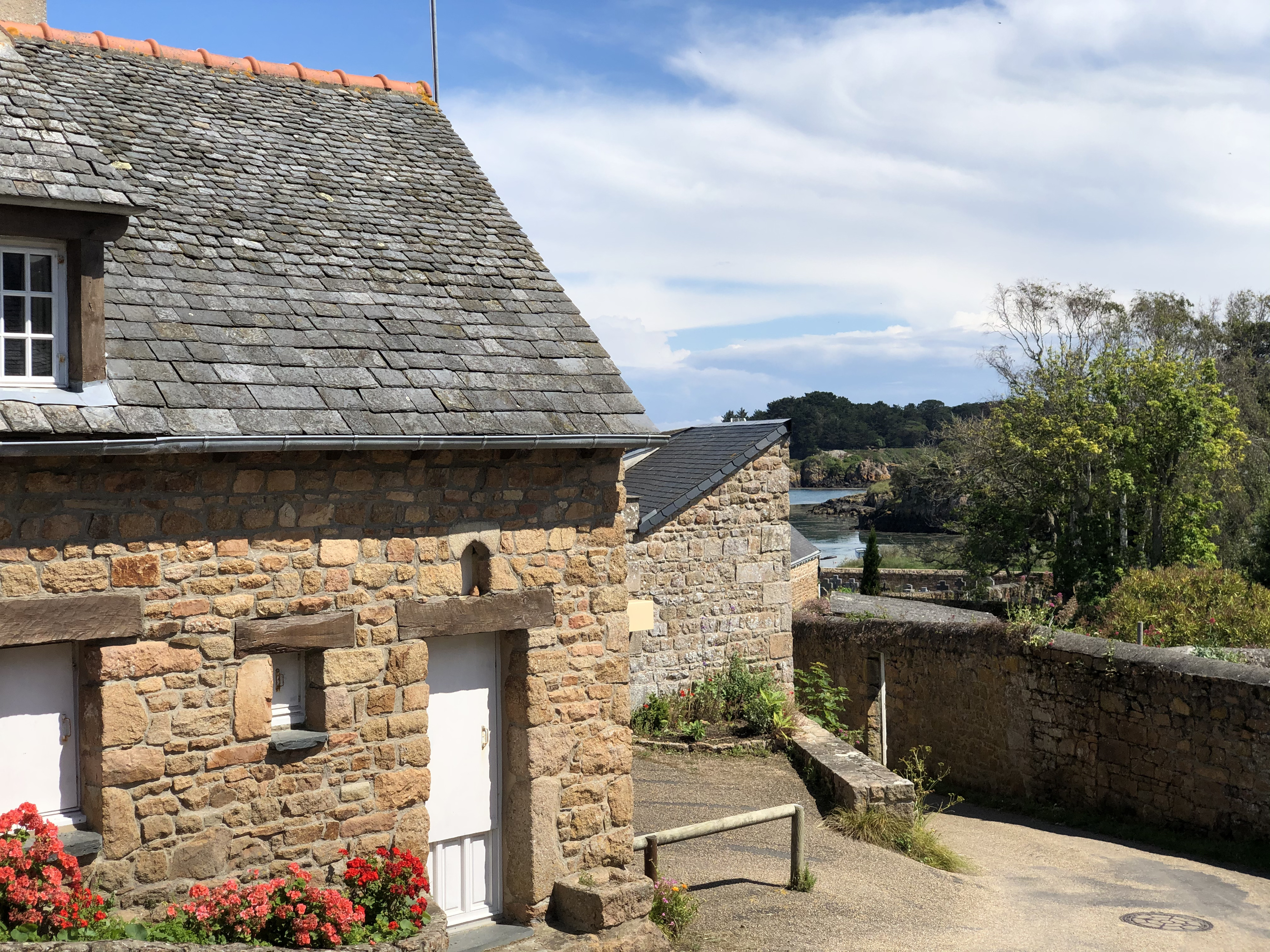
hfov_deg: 36.8
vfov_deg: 28.0
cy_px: 476
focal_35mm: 52
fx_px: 1908
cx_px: 635
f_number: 2.4
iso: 16
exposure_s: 1/1548
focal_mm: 6
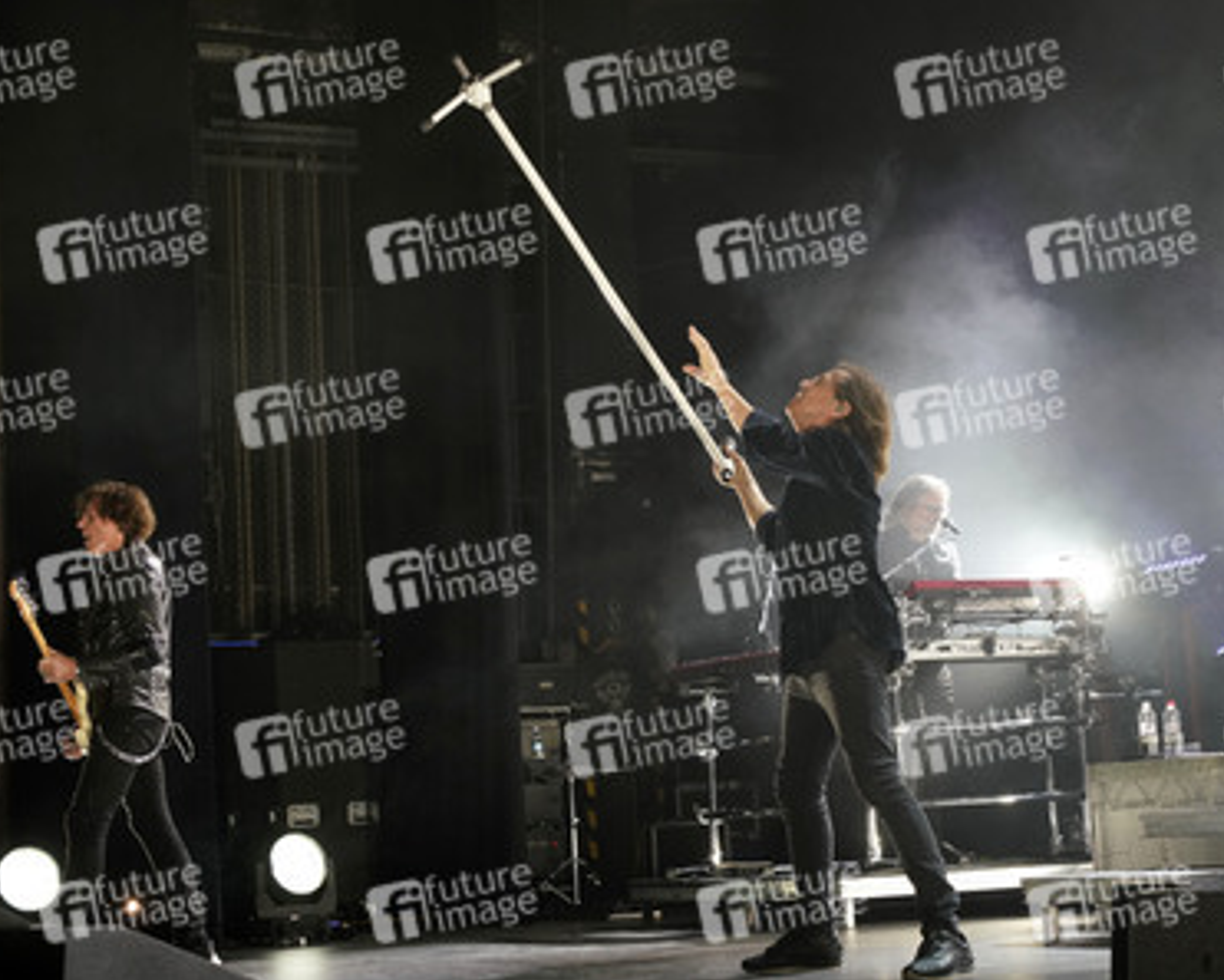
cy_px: 492
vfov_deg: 23.5
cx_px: 694
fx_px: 2355
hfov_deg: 29.1
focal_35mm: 65
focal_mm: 57
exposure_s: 1/320
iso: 1600
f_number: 5.6
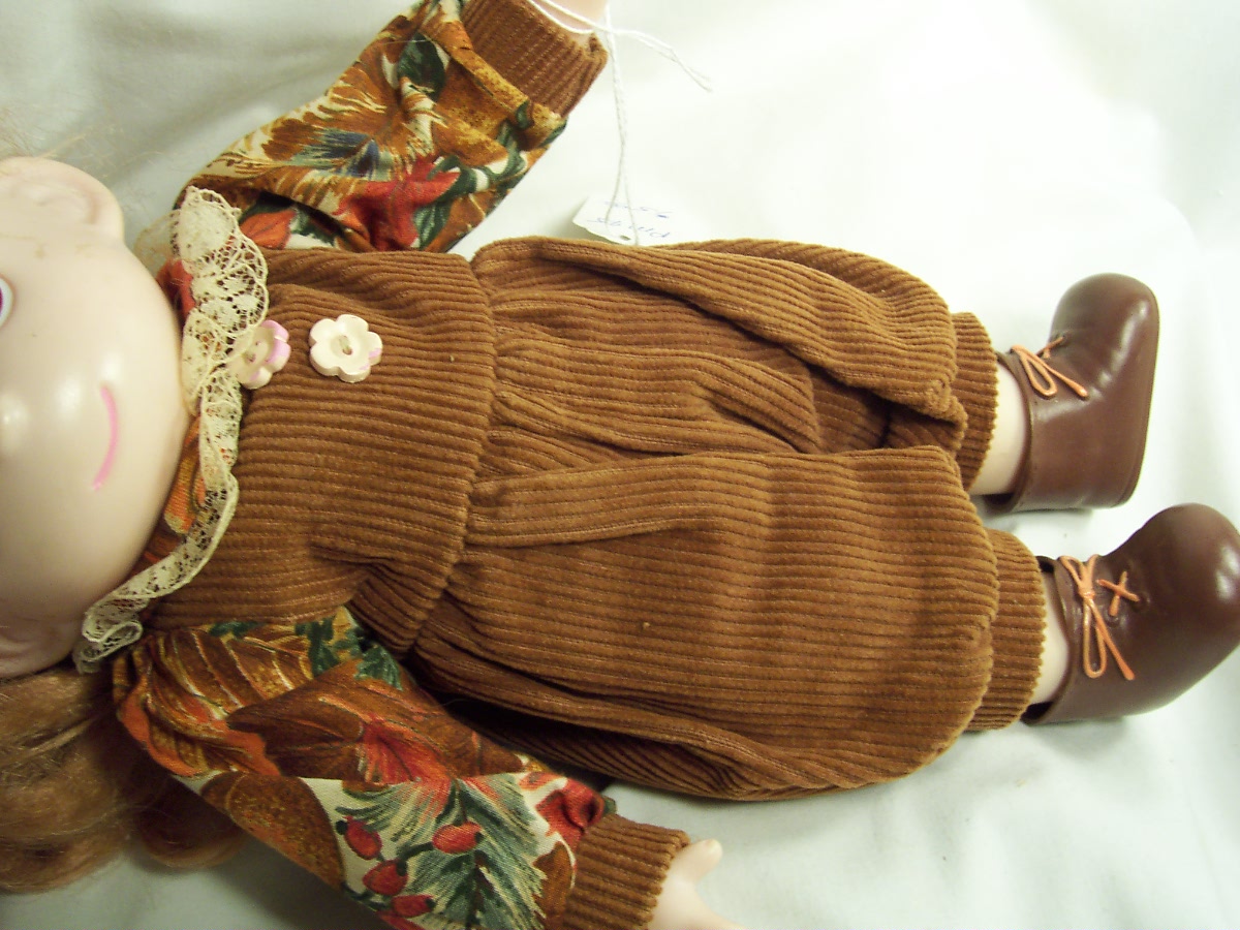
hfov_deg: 50.1
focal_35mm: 37
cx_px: 620
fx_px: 1325
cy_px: 465
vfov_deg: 38.7
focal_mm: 5.6
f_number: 2.8
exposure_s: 1/125
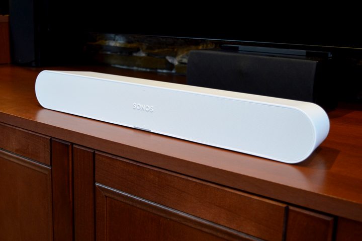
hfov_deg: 48.0
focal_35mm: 40
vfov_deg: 33.0
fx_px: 407
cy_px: 120
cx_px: 181
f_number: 4
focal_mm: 27
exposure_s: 1/40
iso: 400
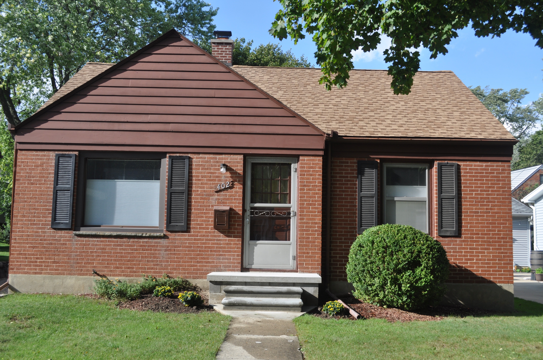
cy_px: 180
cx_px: 272
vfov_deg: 36.8
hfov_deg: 53.2
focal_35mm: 36
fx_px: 542
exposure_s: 1/250
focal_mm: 24
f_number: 8
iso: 200
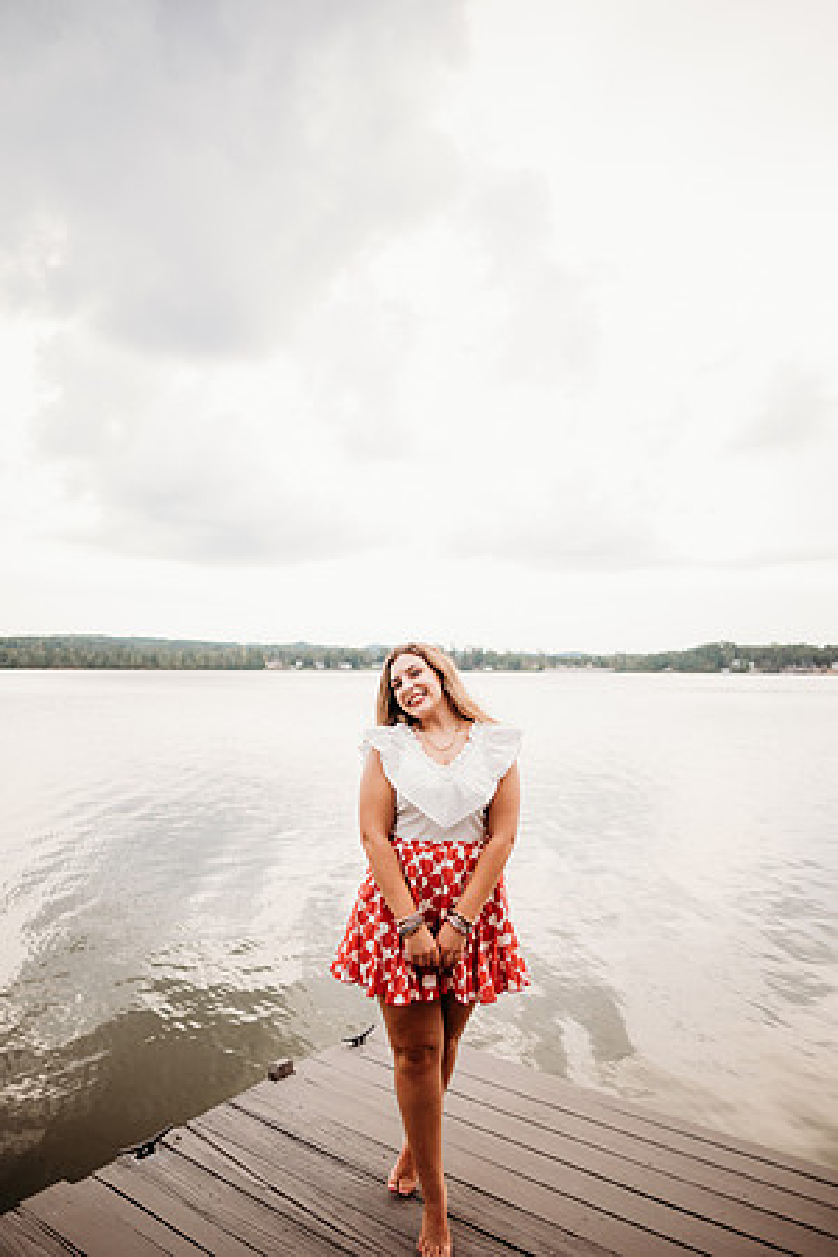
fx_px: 838
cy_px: 628
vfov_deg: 73.7
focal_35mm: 24
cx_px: 419
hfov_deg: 53.1
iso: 200
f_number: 2.2
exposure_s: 1/400
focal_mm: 24
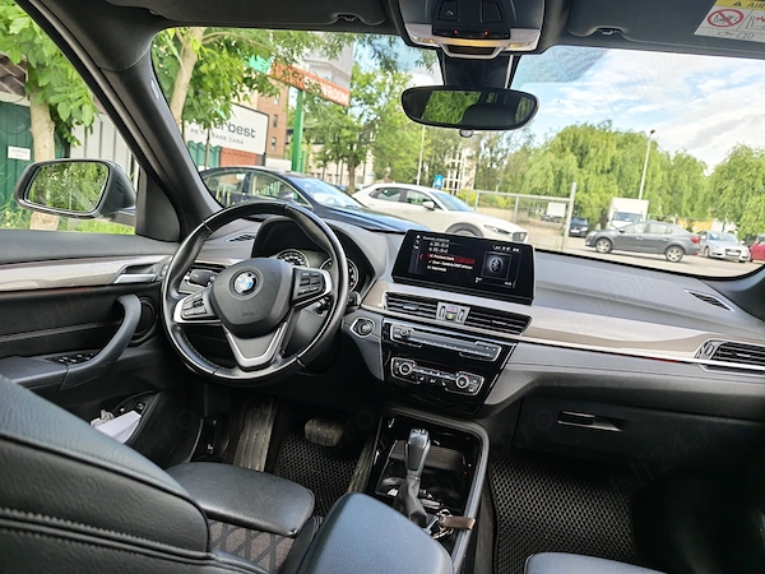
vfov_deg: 58.9
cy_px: 287
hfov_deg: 73.9
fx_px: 508
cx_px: 382
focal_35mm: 23
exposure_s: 1/350
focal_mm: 6.55
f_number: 1.6
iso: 320
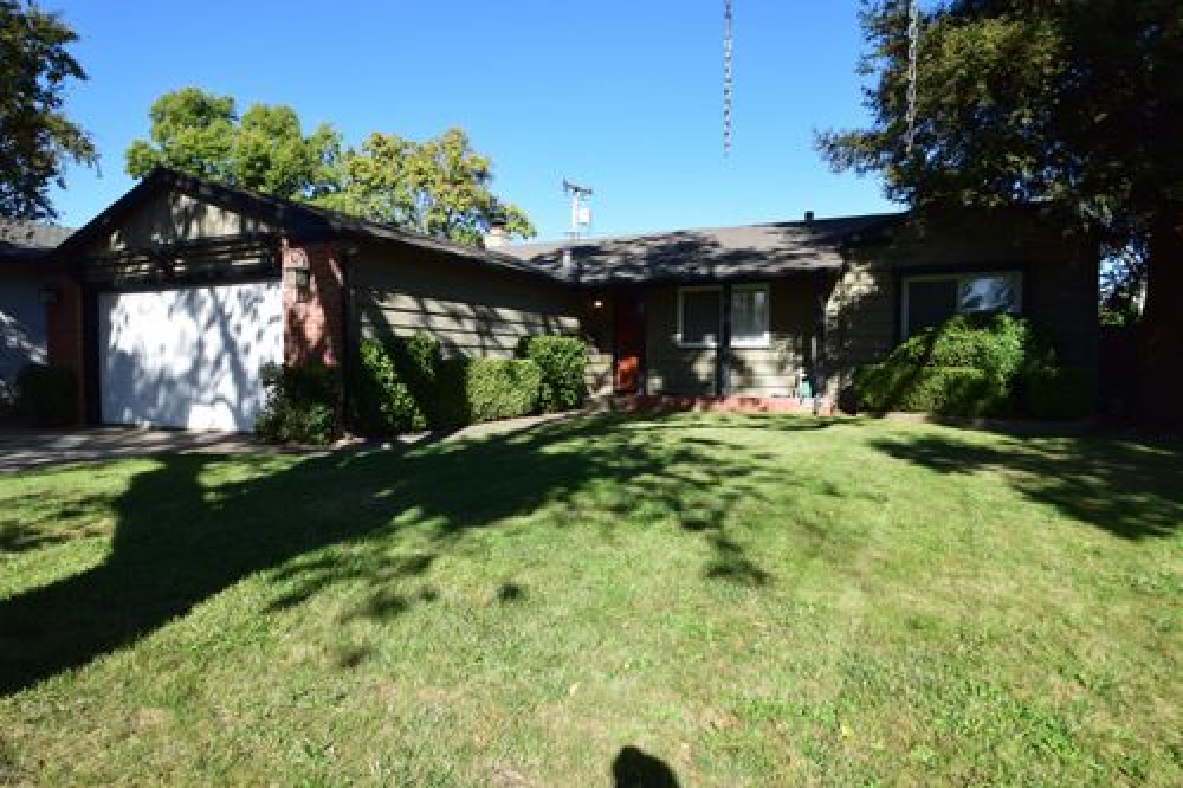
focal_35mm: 21
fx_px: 690
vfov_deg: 59.5
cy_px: 394
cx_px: 592
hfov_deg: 81.2
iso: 400
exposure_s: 1/400
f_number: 11
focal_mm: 14
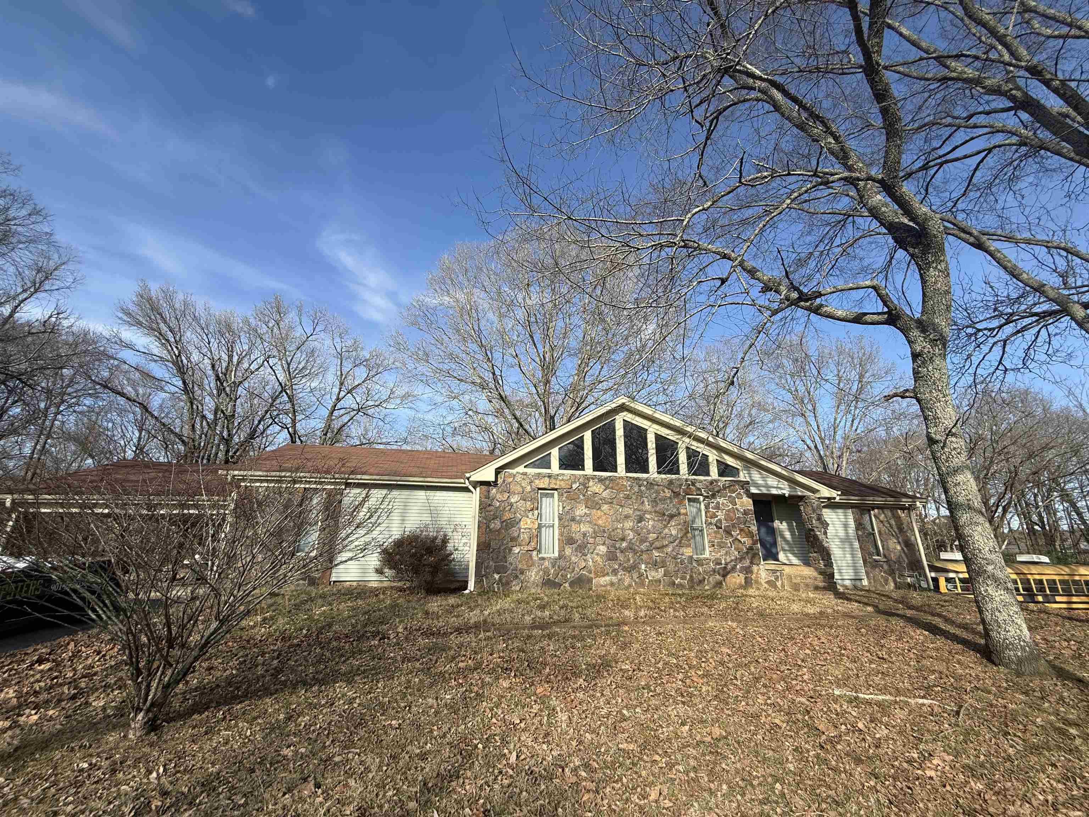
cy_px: 408
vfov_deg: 85.7
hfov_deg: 102.1
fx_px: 440
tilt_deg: +19.6
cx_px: 544
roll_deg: -0.5
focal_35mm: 14
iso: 50
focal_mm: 2.22
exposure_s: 1/1431
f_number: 2.2
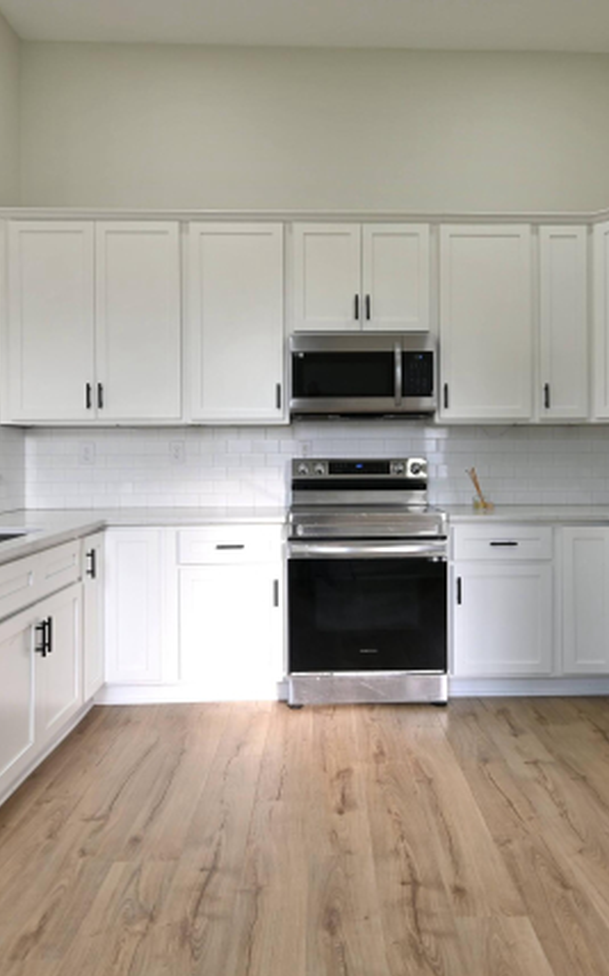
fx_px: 665
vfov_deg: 72.5
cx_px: 343
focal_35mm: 25
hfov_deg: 49.1
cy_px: 458
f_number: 5.6
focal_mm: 14
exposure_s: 1/80
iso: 400
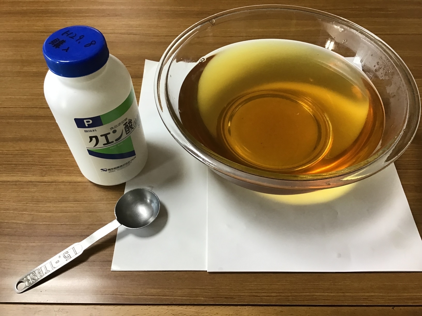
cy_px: 158
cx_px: 211
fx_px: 378
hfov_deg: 58.4
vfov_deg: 45.4
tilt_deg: -52.5
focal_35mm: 31
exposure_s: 1/30
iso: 64
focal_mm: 3.3
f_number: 2.4
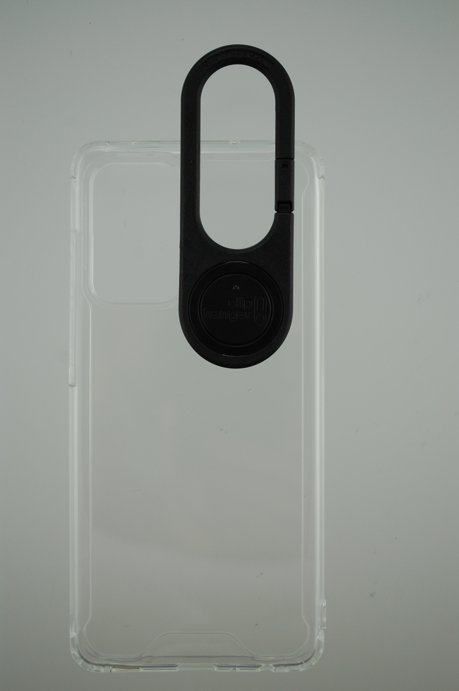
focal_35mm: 57
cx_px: 230
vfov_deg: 35.1
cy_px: 346
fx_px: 1092
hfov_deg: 23.7
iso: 400
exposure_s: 1/50
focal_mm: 38
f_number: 5.3
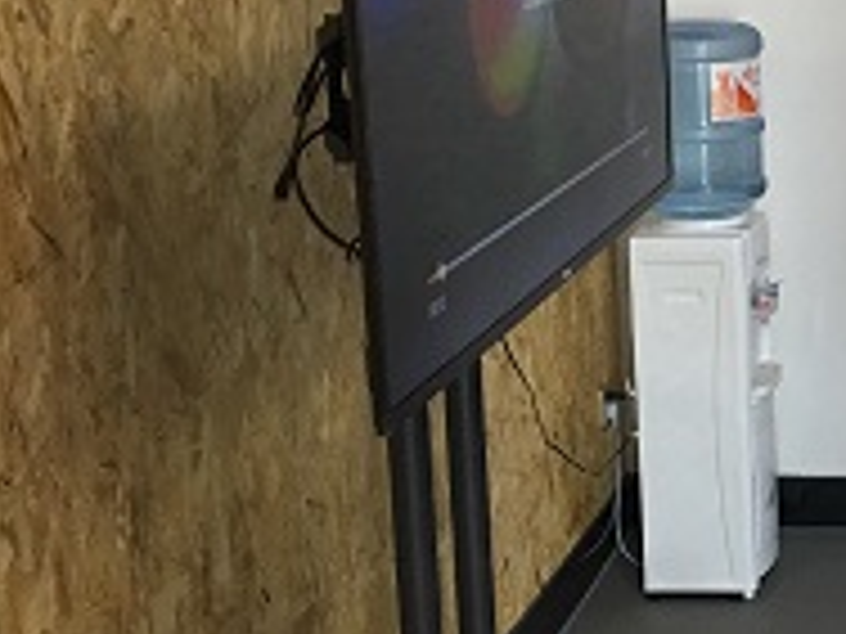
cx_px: 1116
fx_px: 1882
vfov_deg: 19.1
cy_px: 277
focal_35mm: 77
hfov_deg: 22.5
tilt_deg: -12.6
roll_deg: -0.2
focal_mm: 4.15
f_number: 2.2
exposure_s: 1/17
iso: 80
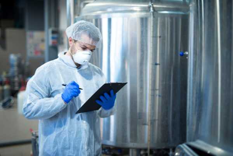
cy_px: 78
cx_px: 116
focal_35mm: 50
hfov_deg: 39.6
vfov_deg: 27.0
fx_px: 324
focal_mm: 50
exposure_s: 1/500
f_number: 1.6
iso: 500
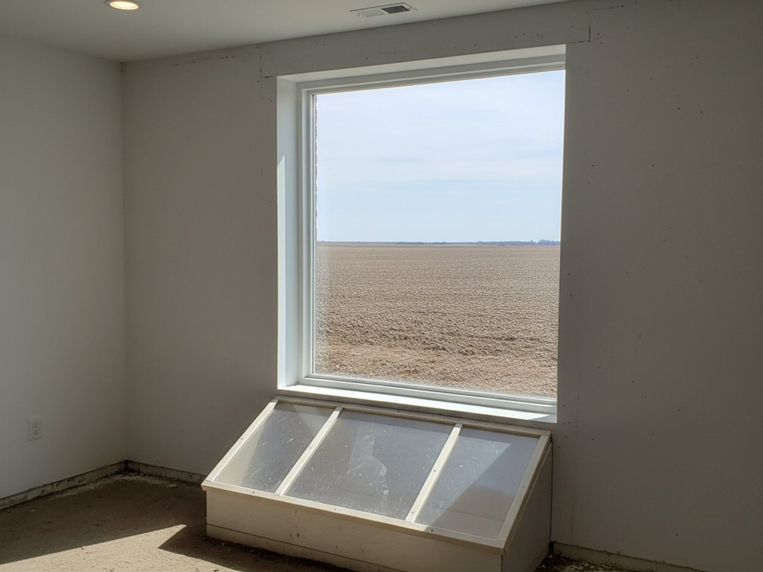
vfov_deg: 58.9
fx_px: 507
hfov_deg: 73.9
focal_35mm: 23
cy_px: 286
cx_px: 382
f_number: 1.8
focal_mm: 6.4
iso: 361
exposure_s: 1/1236
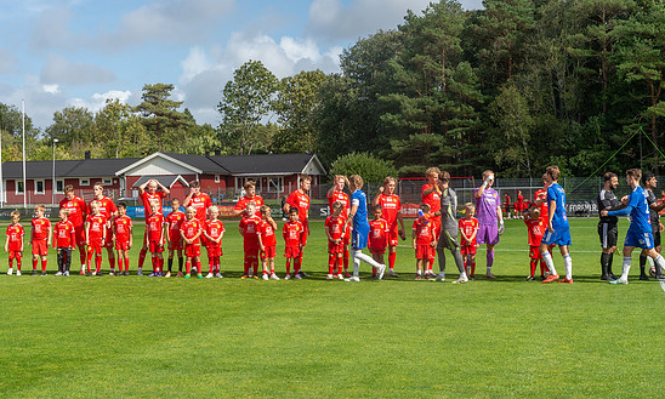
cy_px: 236
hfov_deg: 36.7
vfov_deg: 22.5
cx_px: 328
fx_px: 1004
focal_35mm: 56
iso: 220
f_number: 7.1
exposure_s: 1/800
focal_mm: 48
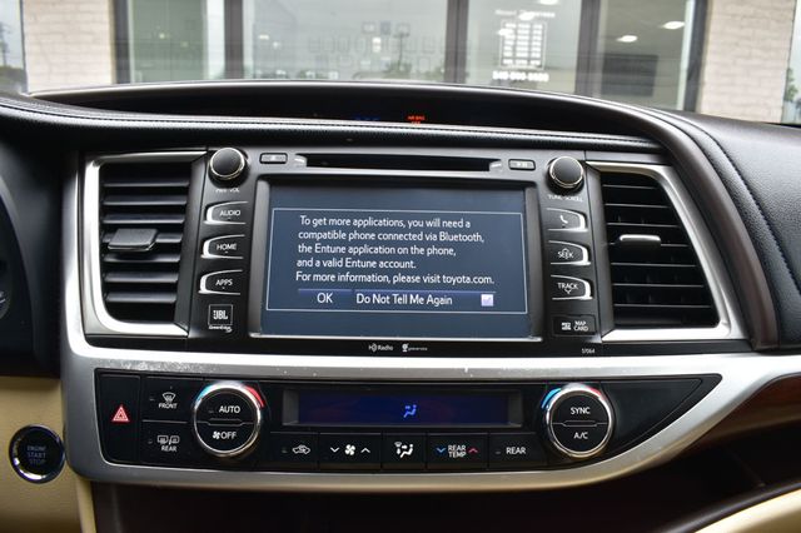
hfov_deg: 67.4
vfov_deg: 47.9
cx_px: 400
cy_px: 266
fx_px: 600
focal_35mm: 27
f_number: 8
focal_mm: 18
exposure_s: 1/60
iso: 400
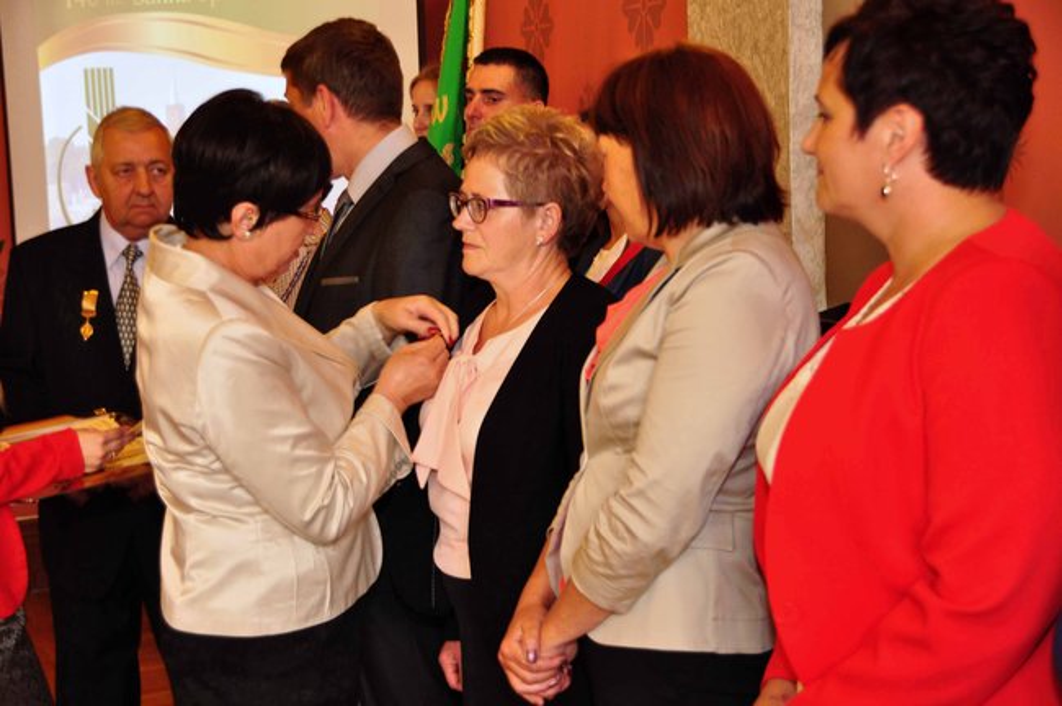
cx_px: 531
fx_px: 1945
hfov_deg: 30.5
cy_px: 353
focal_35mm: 66
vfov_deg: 20.6
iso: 500
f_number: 4.5
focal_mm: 44
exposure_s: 1/30
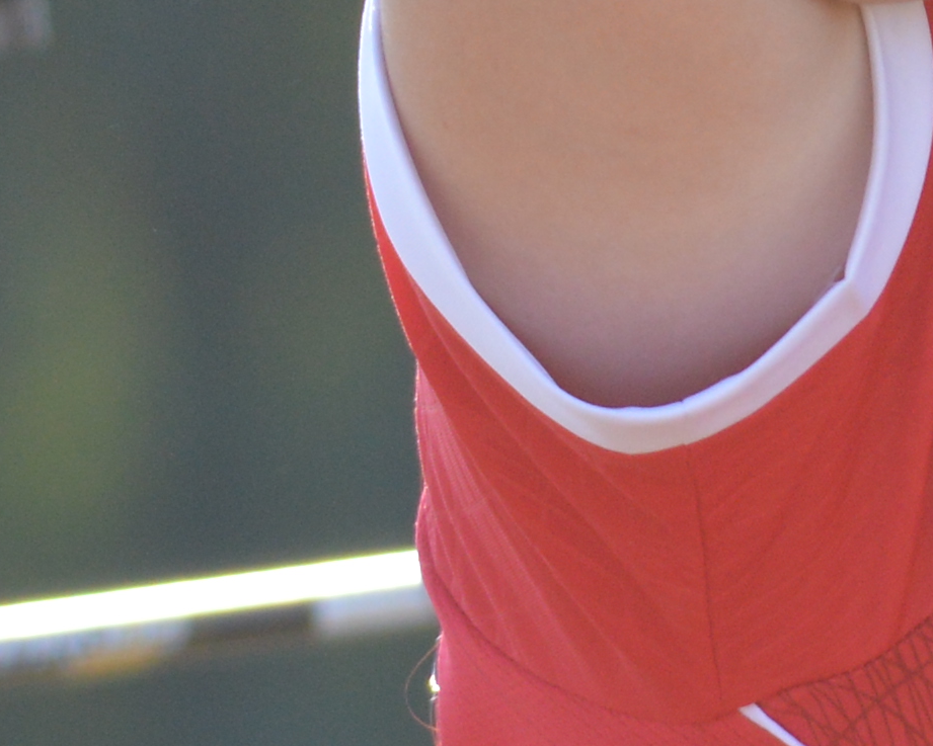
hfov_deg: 1.1
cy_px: 292
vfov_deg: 0.9
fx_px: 46949
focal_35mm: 1700
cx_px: 2866
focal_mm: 185
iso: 360
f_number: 5.6
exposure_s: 1/500
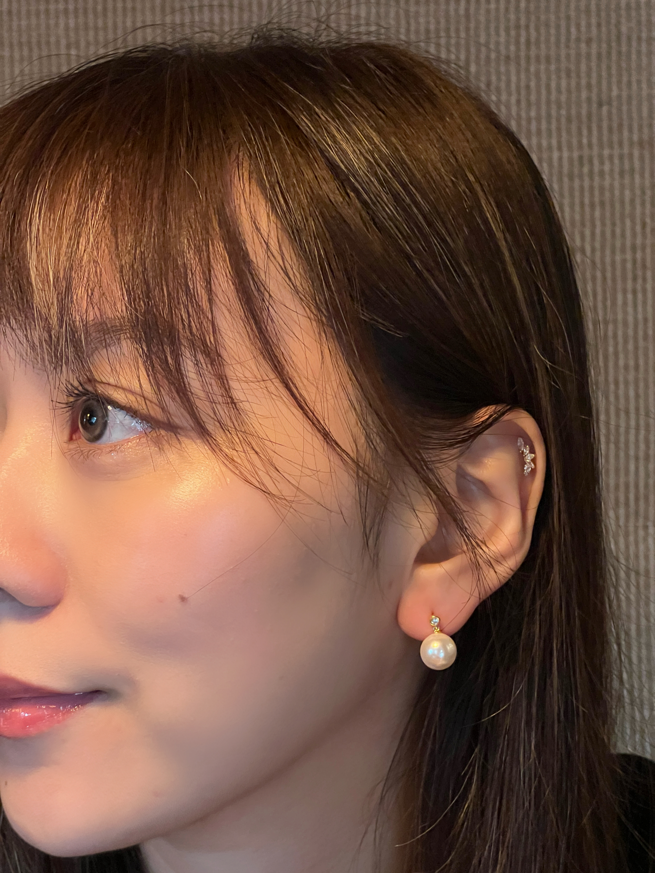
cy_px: 436
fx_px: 1943
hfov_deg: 19.1
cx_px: 328
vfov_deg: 25.3
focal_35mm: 77
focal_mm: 9
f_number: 2.8
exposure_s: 1/45
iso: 800
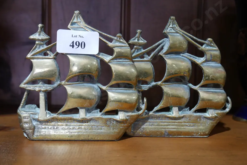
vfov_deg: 33.4
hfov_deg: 48.5
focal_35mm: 40
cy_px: 79
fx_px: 274
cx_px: 124
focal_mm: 19
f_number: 4.1
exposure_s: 1/60
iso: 800
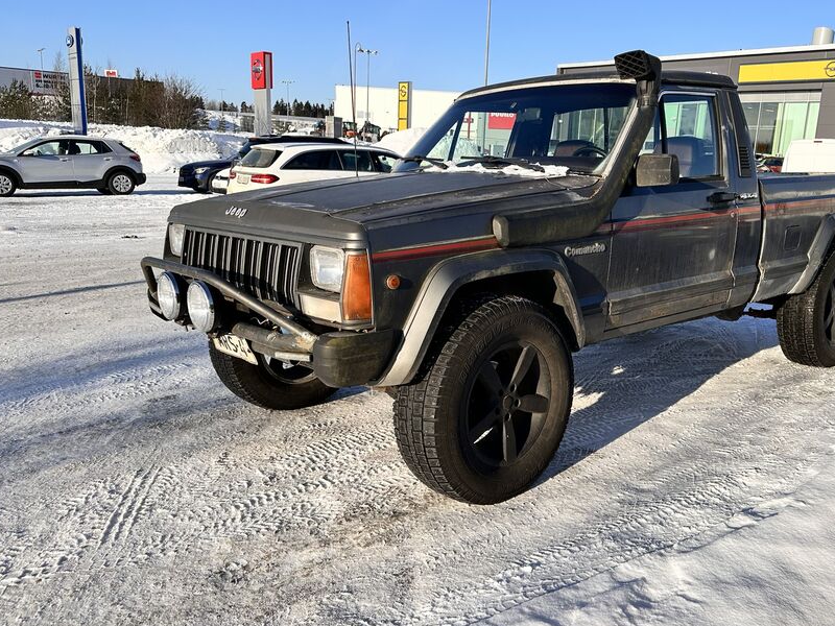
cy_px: 323
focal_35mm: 30
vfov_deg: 46.8
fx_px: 724
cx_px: 497
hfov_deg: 59.5
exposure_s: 1/5263
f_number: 1.78
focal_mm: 6.86
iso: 80
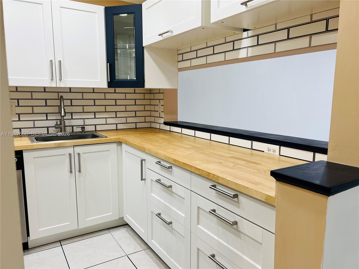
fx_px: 270
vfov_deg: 53.1
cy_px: 134
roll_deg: +1.1
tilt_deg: -7.7
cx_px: 180
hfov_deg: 67.3
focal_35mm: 26
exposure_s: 1/120
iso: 64
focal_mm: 5.7
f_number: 1.5
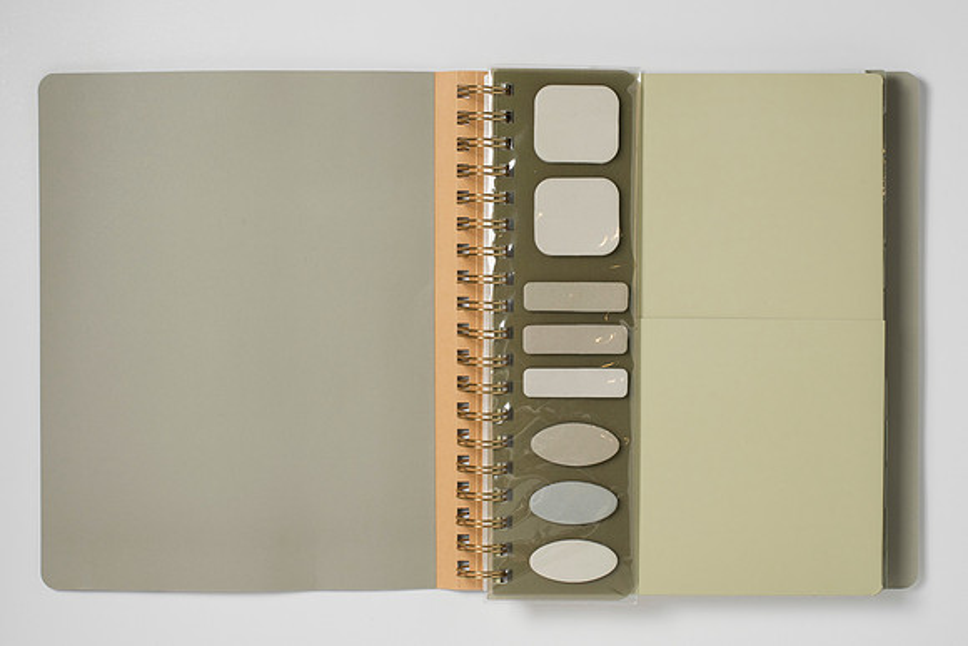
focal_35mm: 67
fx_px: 1794
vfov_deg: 20.4
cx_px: 506
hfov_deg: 30.2
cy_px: 347
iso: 200
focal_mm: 50
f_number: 13
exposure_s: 1/250
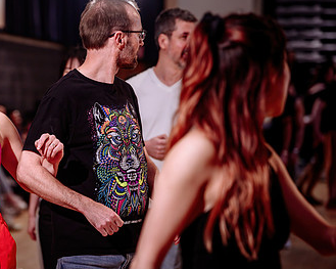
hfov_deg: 16.4
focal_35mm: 116
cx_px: 53
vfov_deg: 13.3
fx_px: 1153
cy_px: 163
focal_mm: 70
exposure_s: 1/250
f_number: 2
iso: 1250
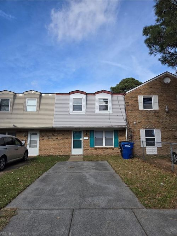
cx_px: 88
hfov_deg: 58.9
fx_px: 157
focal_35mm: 23
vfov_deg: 73.9
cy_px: 118
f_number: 1.8
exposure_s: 1/1636
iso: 25
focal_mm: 5.4
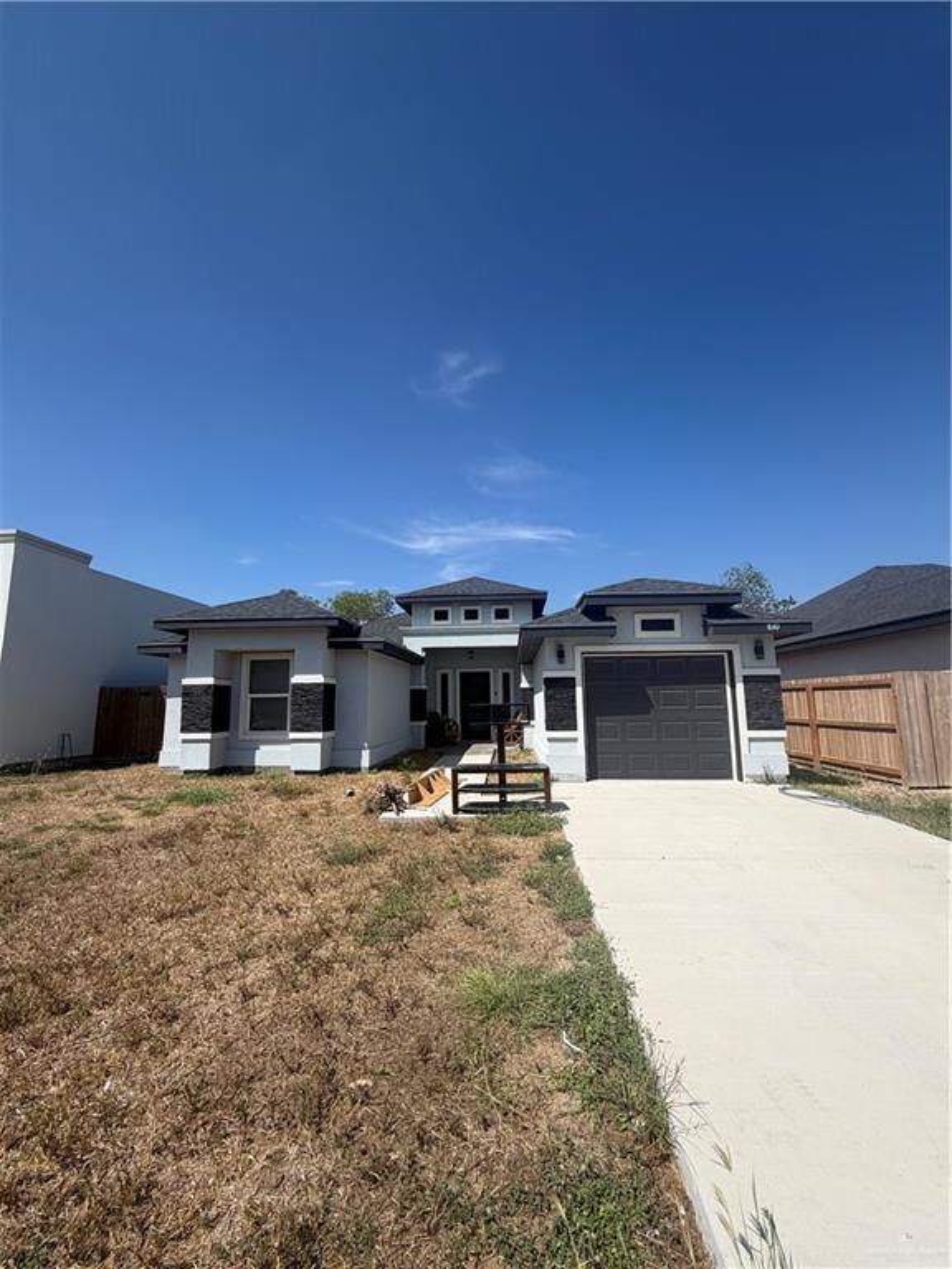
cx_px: 476
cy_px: 634
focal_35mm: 14
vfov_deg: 102.1
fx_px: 513
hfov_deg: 85.7
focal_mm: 2.22
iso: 20
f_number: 2.2
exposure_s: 1/1068
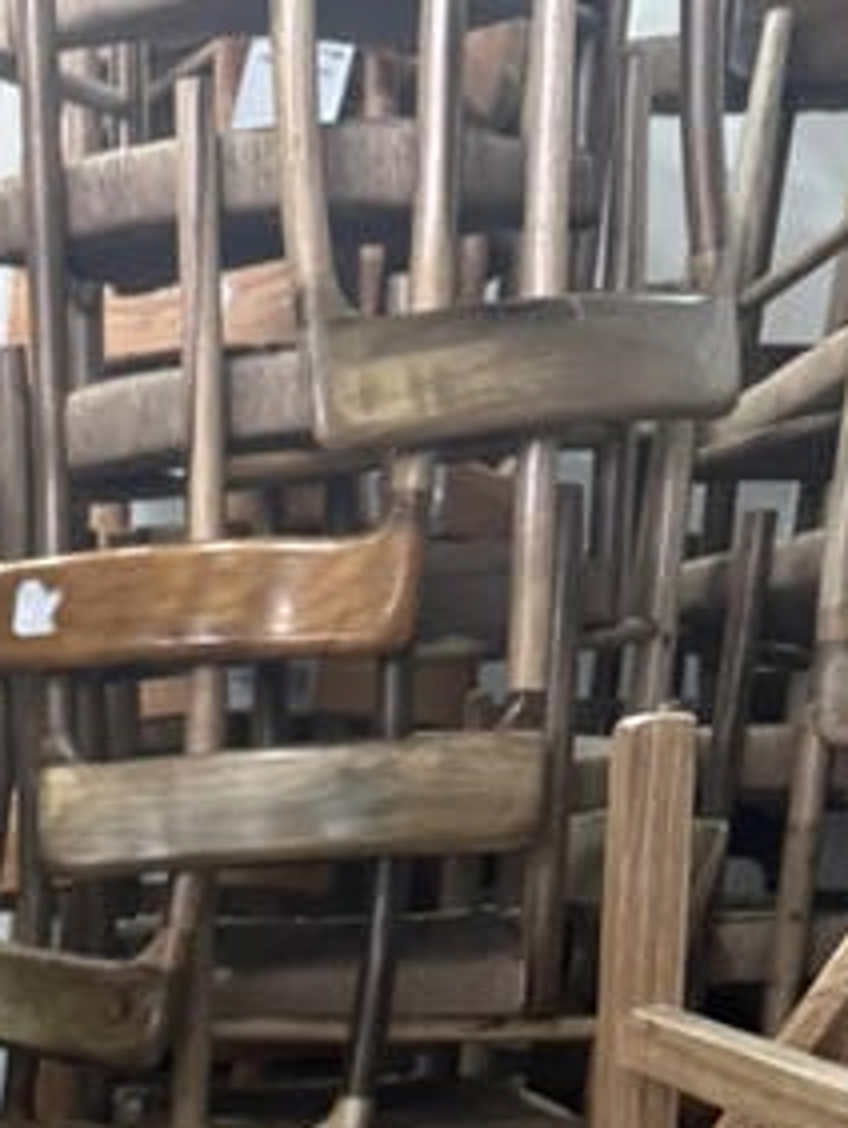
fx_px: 2772
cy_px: 1936
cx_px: -348
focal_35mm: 85
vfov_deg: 18.7
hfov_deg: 16.2
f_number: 1.78
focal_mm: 6.76
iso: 320
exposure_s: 1/50
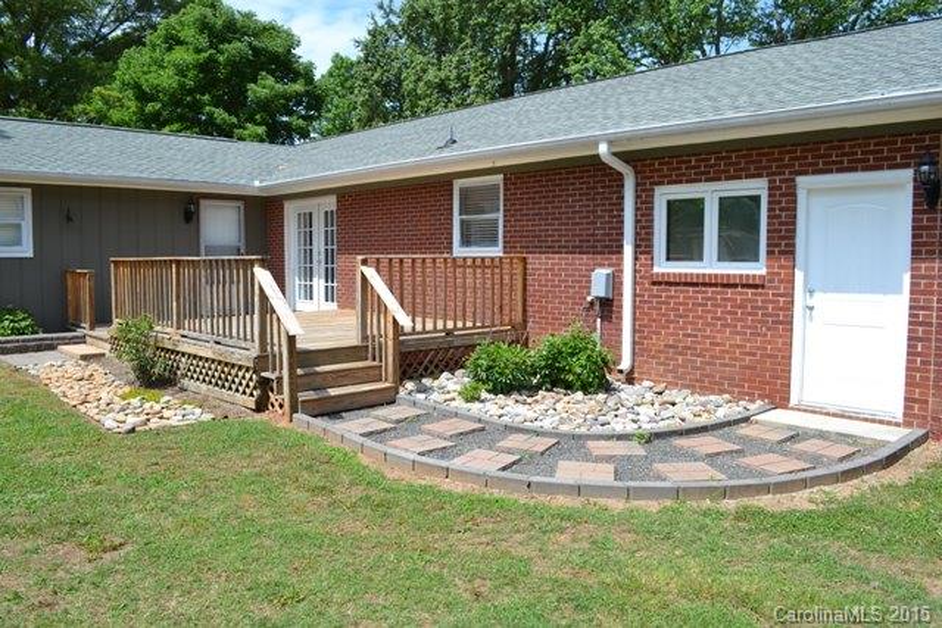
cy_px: 314
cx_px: 471
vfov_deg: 48.0
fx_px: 707
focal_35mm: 27
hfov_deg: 67.4
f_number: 7.1
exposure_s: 1/200
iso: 100
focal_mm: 18
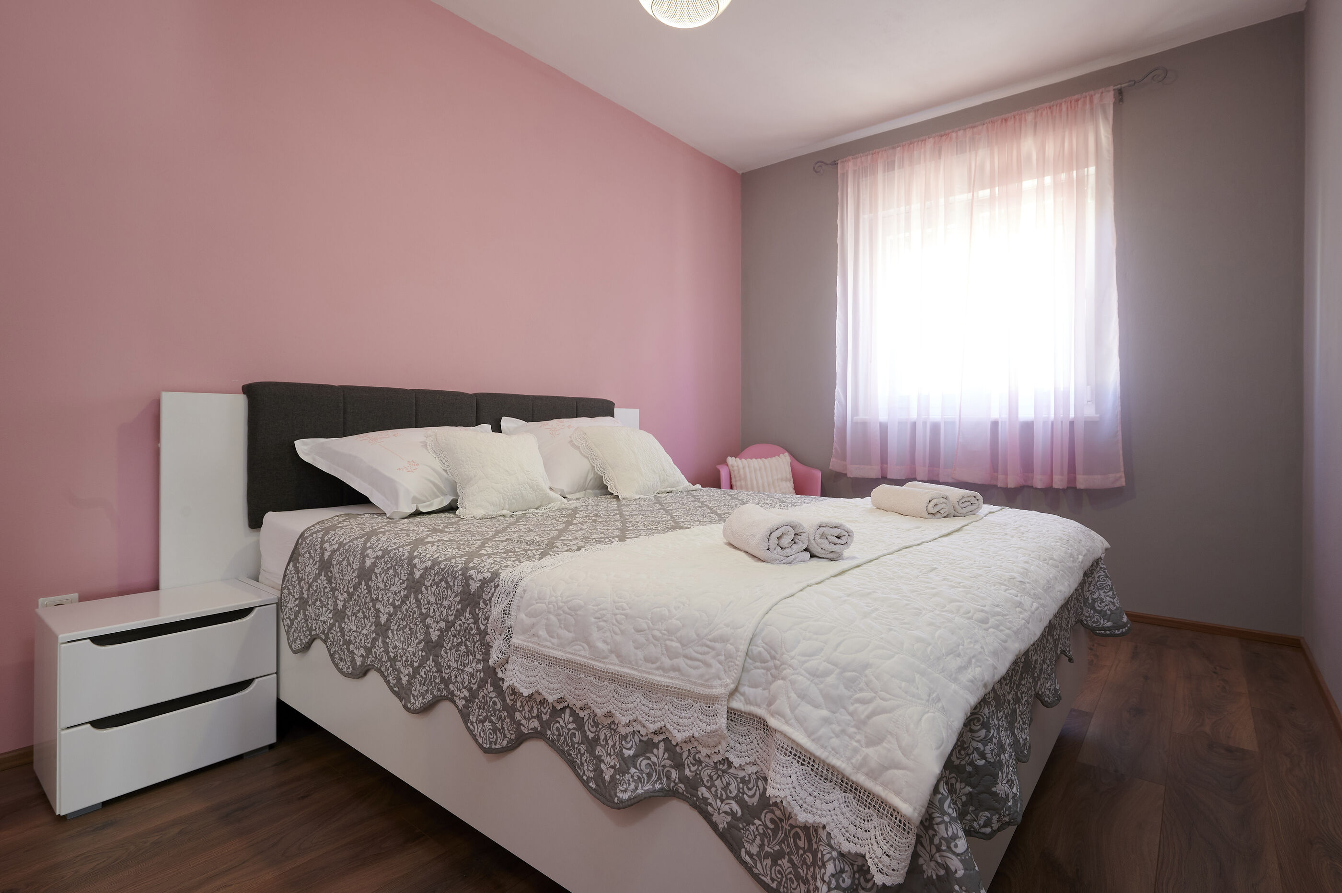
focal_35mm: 18
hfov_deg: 90.0
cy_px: 446
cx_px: 671
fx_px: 671
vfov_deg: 67.3
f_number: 8
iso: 400
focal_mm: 18
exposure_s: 1/10
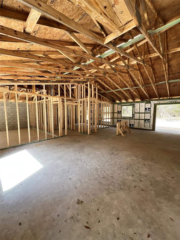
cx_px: 90
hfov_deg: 89.9
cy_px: 120
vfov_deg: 106.2
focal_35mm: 13
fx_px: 90
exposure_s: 1/99
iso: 50
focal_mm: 1.57
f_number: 1.8
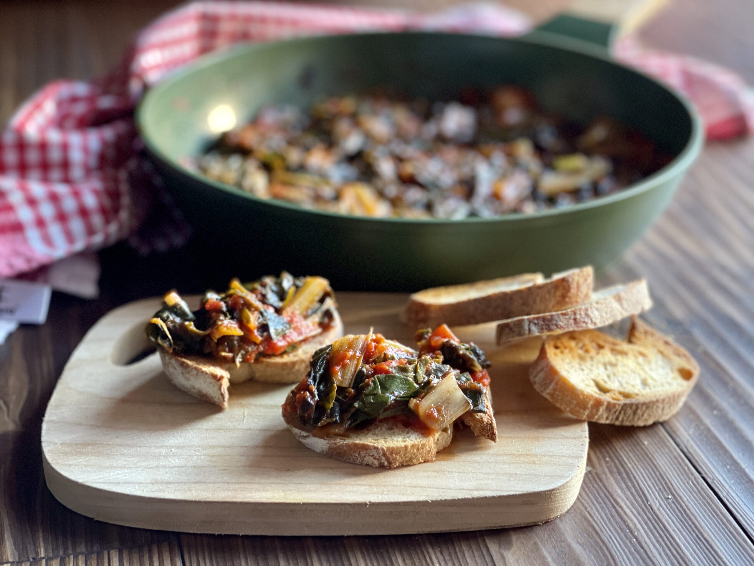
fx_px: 1394
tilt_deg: -27.2
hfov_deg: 30.3
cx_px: 377
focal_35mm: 64
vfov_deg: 22.9
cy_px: 283
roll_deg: -1.1
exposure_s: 1/40
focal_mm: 7.5
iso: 320
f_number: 2.2
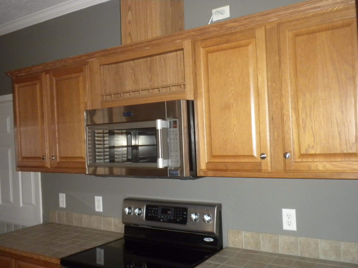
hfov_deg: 50.1
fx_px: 383
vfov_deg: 38.7
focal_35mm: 37
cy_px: 134
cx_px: 179
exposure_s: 1/30
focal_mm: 6.6
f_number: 3.5
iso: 400
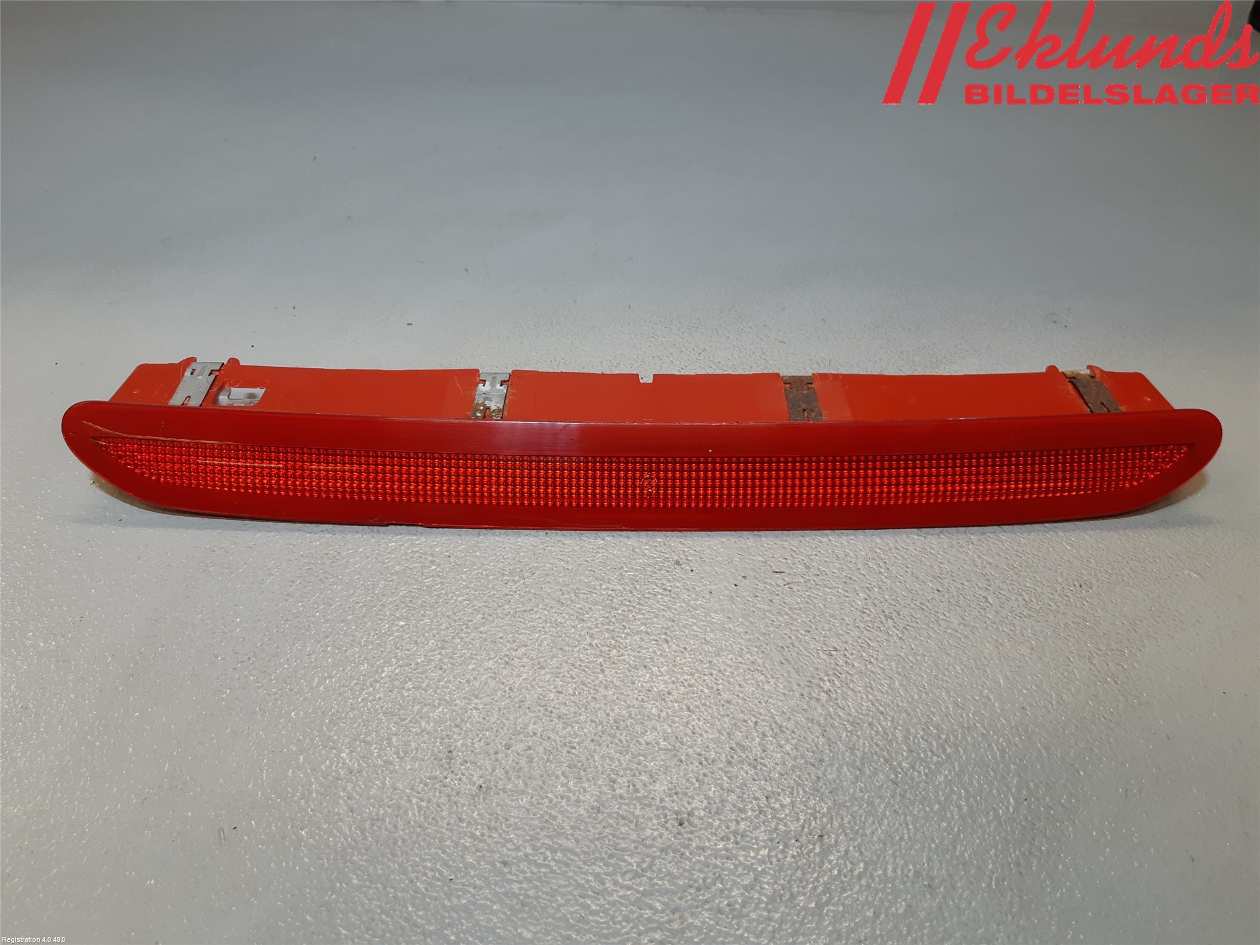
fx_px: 946
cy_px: 472
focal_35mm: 26
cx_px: 630
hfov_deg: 67.3
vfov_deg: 53.1
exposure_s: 1/100
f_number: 1.7
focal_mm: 3.93
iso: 80
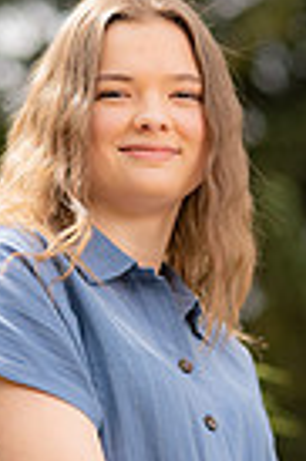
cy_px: 495
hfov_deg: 4.9
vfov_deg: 7.4
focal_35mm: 279
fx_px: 3566
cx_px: 128
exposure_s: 1/2500
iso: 125
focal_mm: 85
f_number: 2
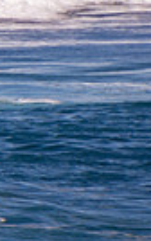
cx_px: -239
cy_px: -31
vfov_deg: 0.8
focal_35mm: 2751
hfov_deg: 0.5
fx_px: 18075
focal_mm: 400
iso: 220
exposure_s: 1/1250
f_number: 5.6
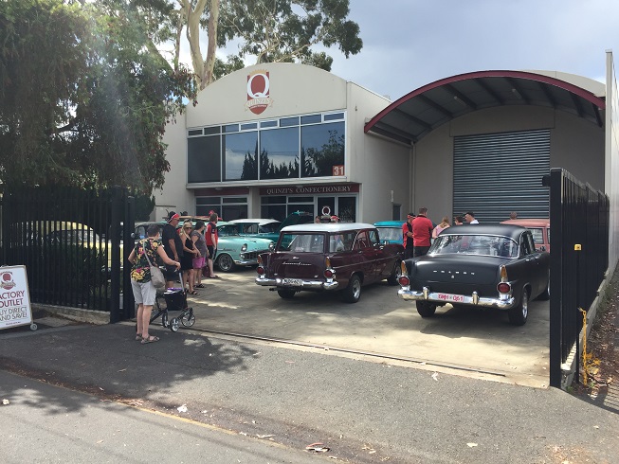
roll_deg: -0.7
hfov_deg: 61.7
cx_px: 310
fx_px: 519
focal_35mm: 29
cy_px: 232
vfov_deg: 48.2
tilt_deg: -0.7
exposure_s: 1/842
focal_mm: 4.15
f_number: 2.2
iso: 32
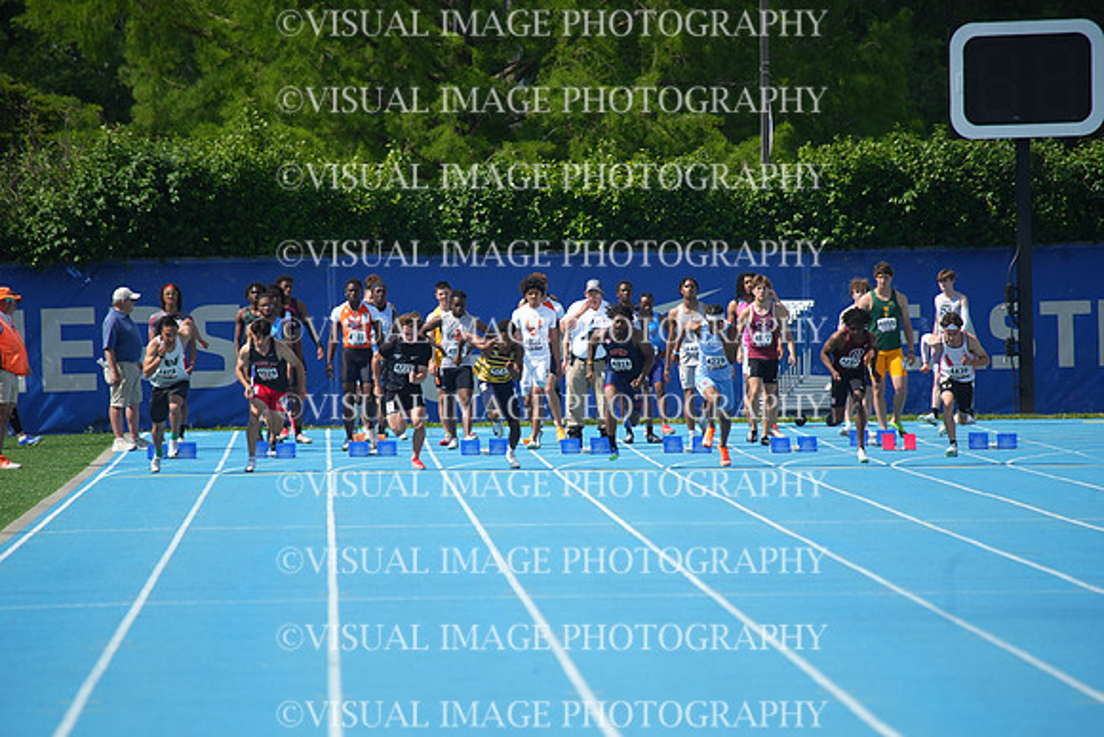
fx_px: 12269
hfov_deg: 5.2
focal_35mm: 400
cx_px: 552
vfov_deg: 3.4
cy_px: 368
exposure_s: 1/1600
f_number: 6.3
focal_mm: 400
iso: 400
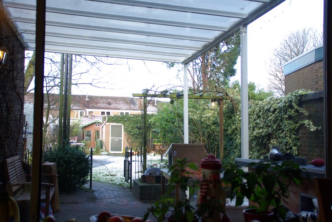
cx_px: 166
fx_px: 388
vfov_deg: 32.0
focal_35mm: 42
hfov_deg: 46.4
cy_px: 111
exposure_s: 1/90
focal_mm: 28
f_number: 4
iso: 200
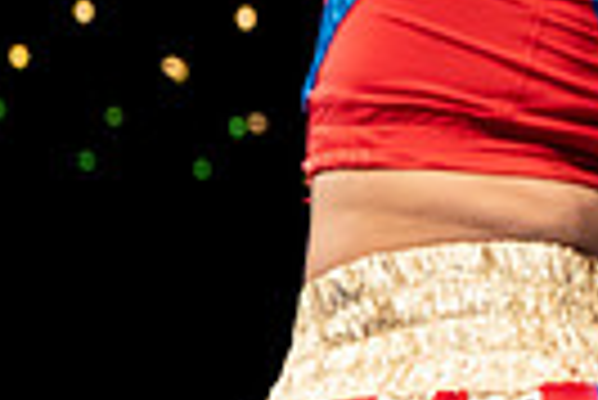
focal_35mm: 306
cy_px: 222
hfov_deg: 6.5
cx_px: 1174
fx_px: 5088
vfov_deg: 4.5
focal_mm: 70
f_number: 4
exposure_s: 1/800
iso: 4000
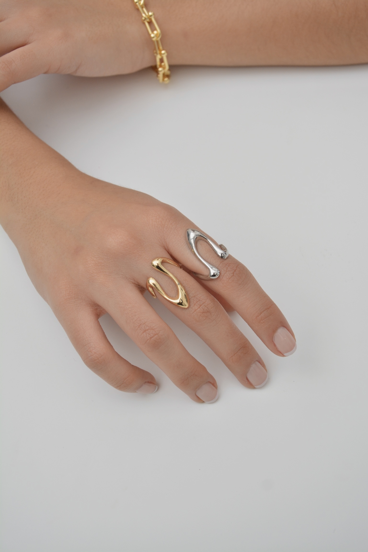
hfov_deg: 28.1
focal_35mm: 48
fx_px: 736
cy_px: 276
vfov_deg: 41.1
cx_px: 184
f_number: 7.1
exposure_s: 1/200
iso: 500
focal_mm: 32
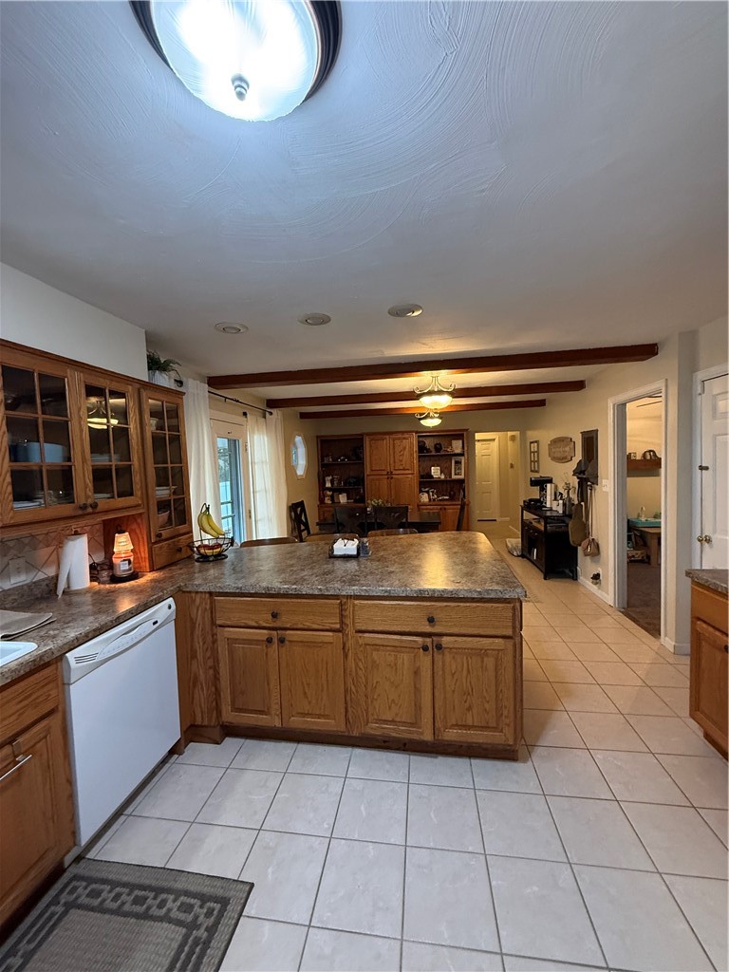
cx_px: 364
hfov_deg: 85.7
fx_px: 393
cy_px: 486
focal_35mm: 14
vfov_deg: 102.1
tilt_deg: -3.4
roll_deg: +1.8
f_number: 2.2
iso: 500
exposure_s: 1/60
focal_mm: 2.22
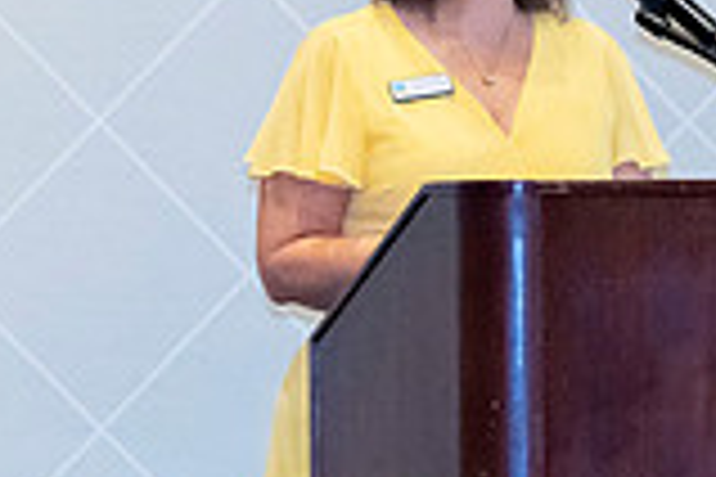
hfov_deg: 3.8
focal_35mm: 544
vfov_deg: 2.5
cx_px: 563
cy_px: 125
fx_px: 10819
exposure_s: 1/200
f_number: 4
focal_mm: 120
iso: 8000
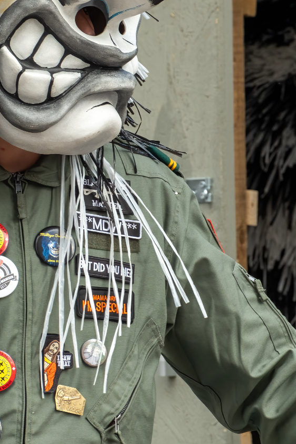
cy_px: 129
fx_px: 8315
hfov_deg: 2.0
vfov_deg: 3.1
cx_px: 56
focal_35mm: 674
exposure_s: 1/500
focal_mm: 184.6
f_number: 5
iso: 400
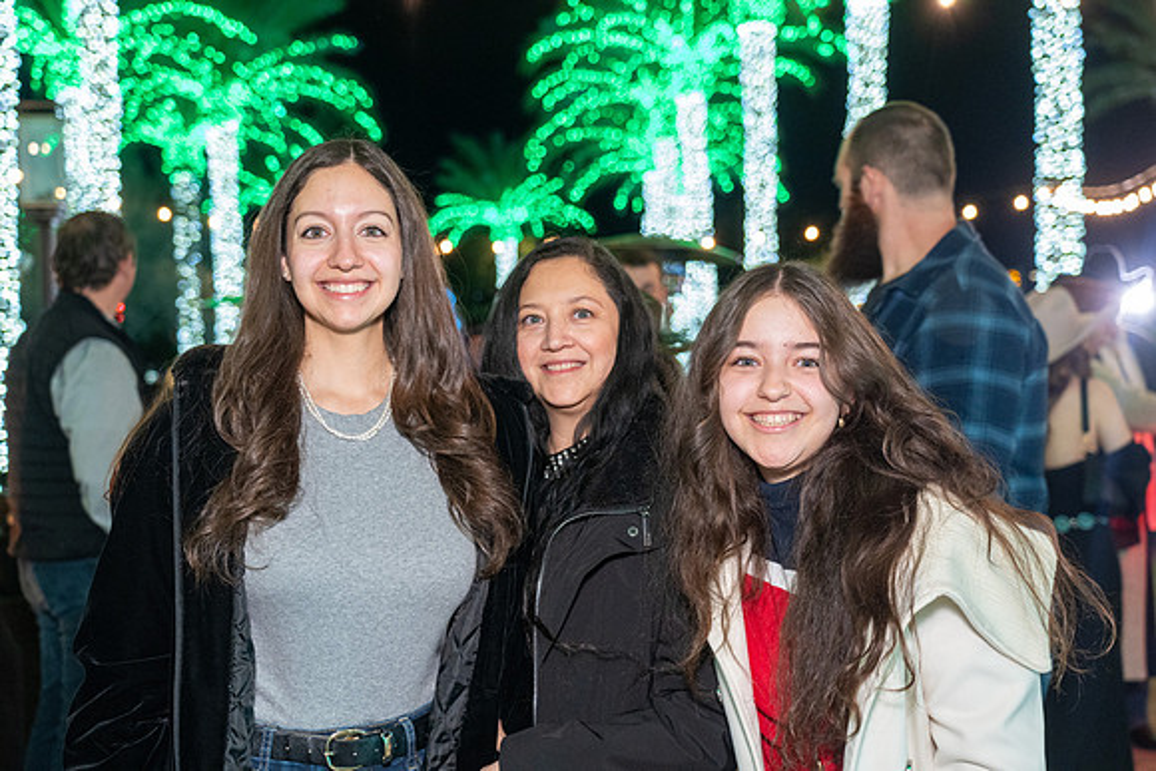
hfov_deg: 38.9
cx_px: 578
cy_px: 386
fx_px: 1638
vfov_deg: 26.5
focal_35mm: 51
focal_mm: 51
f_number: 4
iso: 3200
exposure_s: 1/50
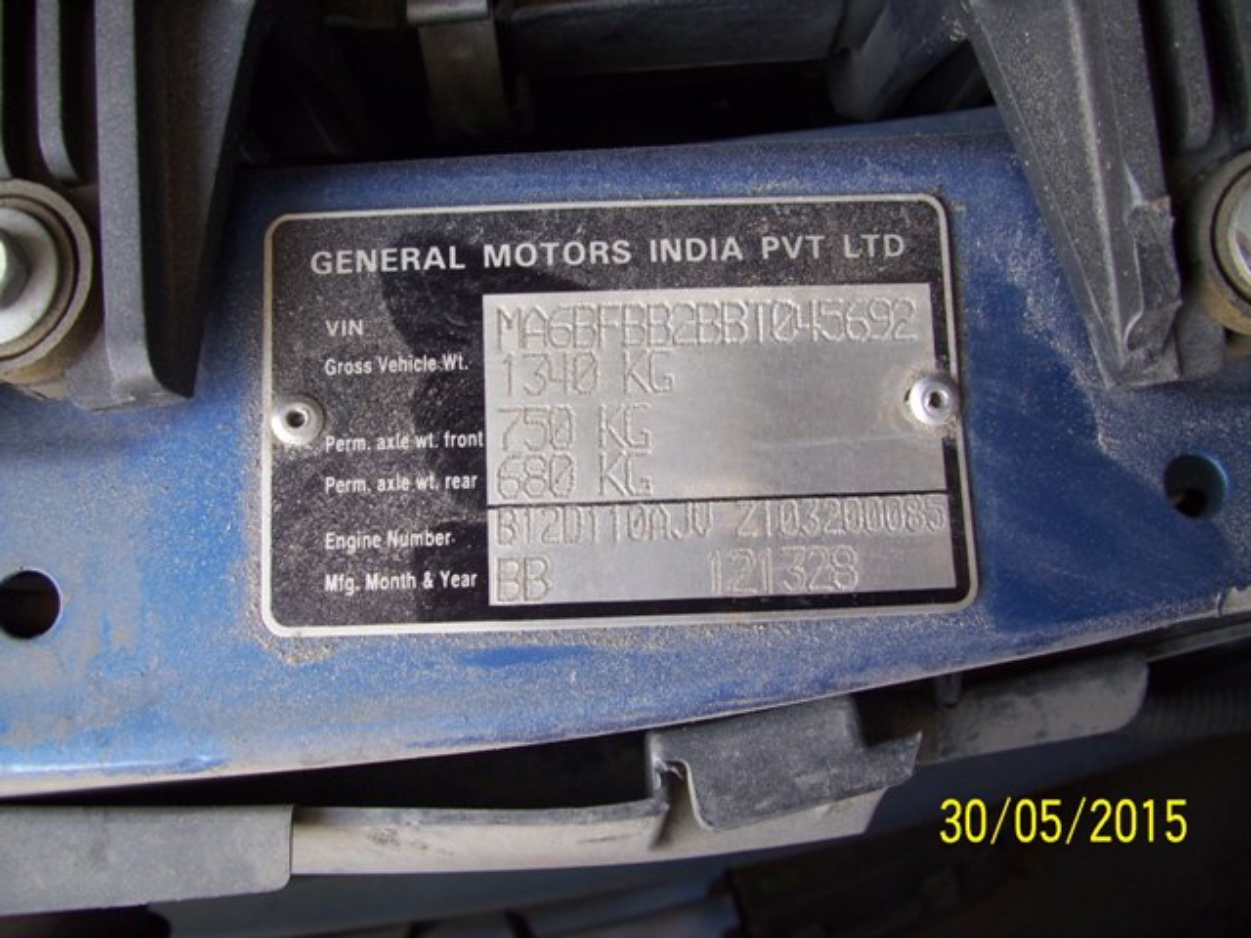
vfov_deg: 41.8
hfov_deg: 54.0
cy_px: 469
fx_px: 1229
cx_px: 626
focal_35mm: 34
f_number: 2.9
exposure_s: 1/30
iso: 80
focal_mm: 5.7
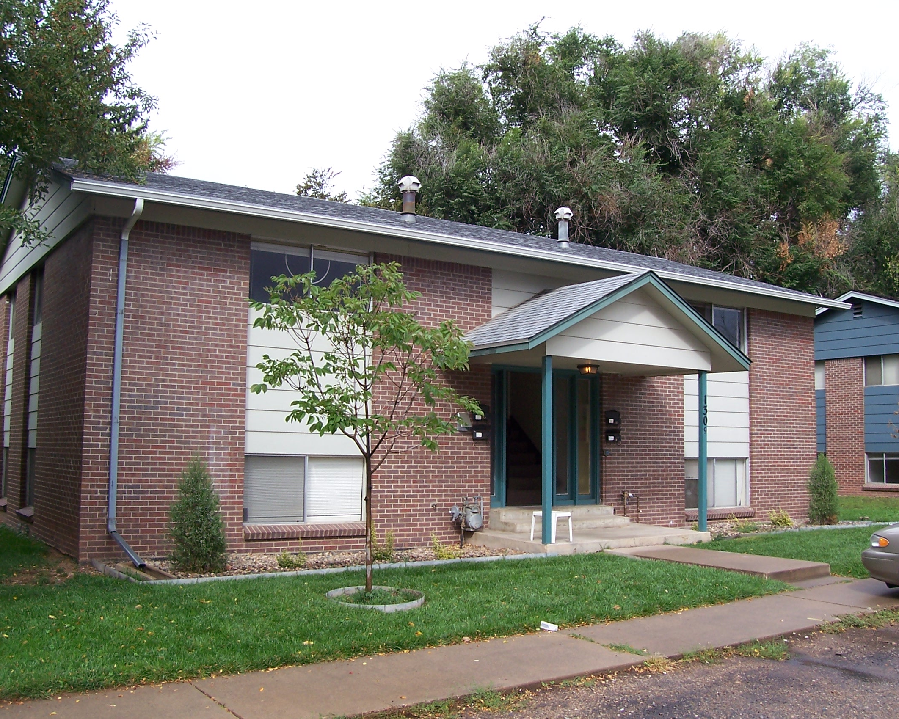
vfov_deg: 41.2
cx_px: 469
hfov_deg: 50.3
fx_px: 958
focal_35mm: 36
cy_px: 364
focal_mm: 5.6
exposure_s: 1/180
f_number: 5.6
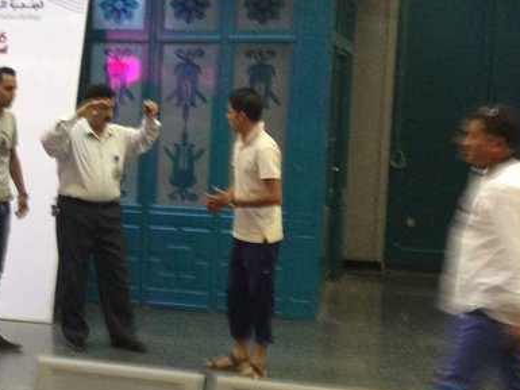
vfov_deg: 15.9
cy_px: 205
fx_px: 1397
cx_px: -31
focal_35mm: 93
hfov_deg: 20.2
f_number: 2.4
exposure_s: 1/20
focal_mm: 4.28
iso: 160
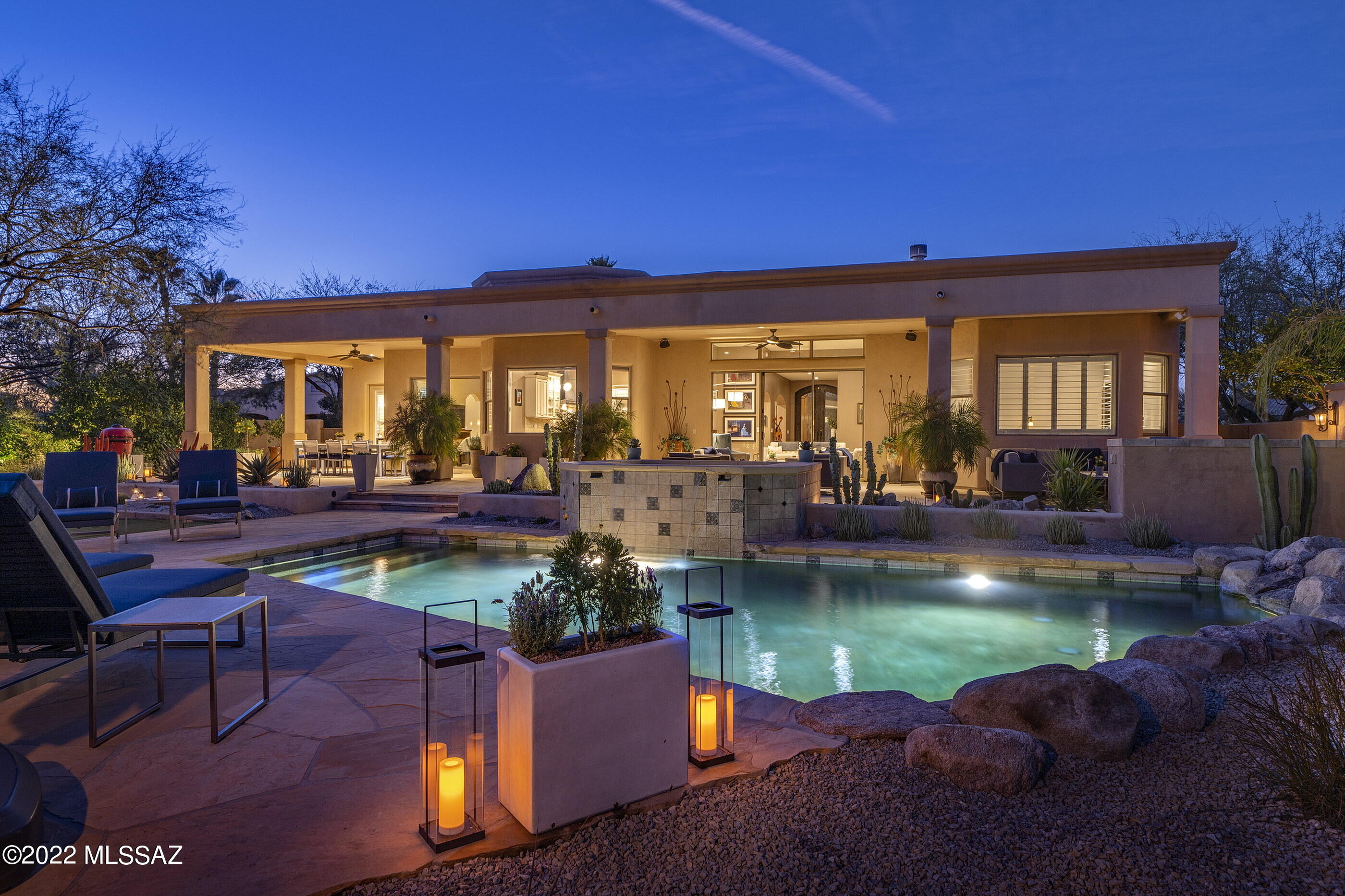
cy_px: 448
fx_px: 710
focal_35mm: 19
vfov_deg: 64.5
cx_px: 672
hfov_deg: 86.9
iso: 100
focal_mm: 19
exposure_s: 6
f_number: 7.1
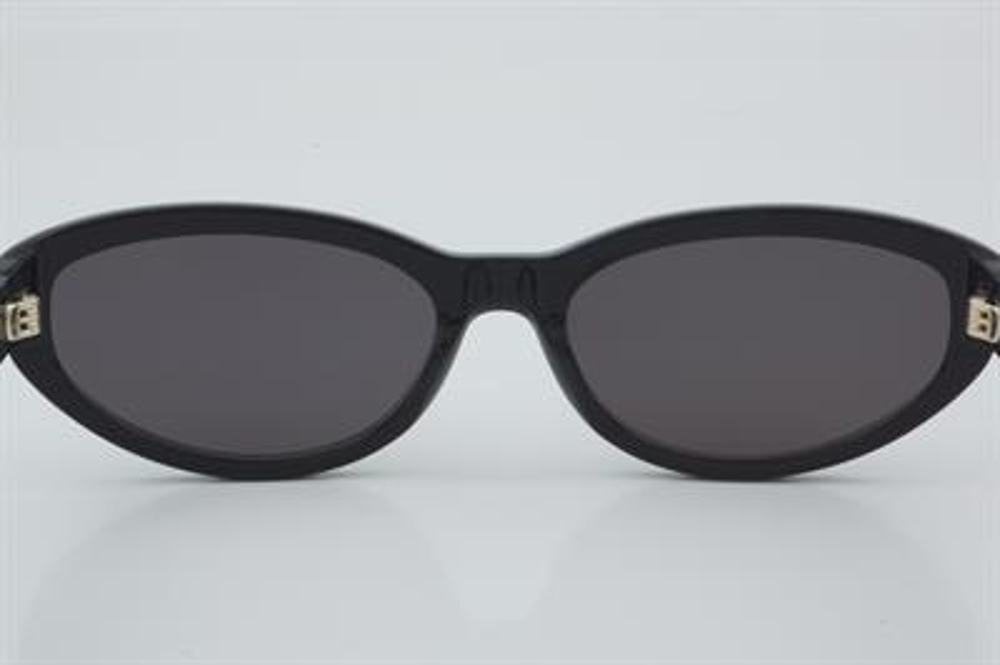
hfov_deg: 24.6
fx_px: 2290
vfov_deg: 16.5
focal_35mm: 82
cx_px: 500
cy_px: 332
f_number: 32
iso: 100
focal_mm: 55
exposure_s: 1/3
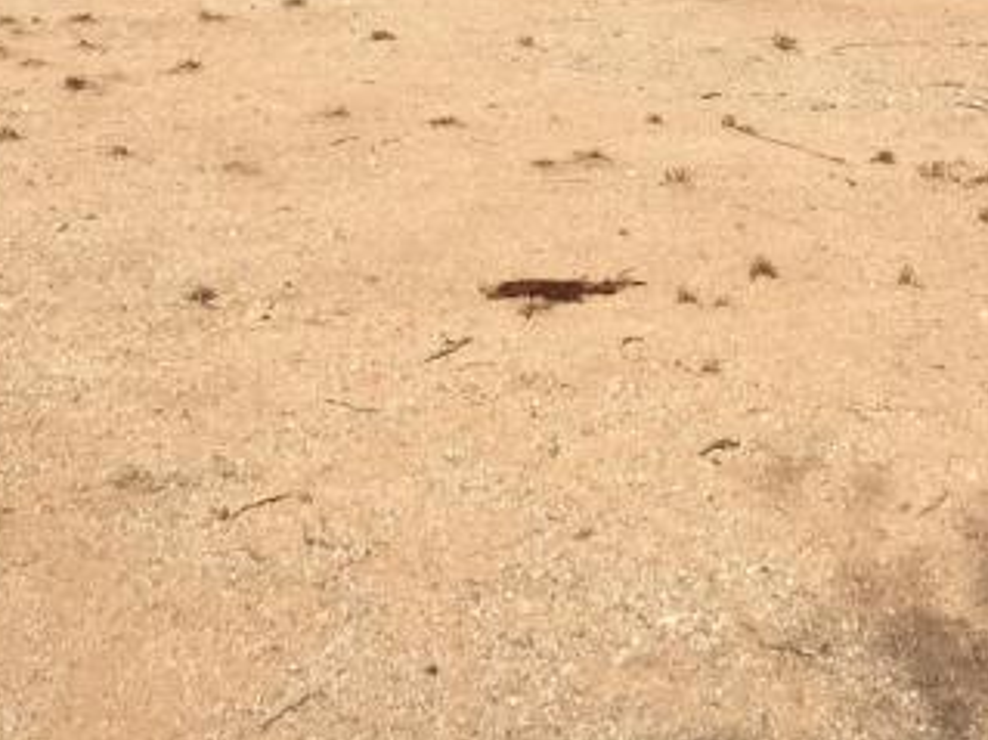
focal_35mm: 93
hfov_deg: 20.9
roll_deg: -0.7
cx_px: 746
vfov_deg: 14.6
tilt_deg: +2.1
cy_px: -433
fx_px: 2653
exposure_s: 1/2331
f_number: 2.2
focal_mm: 4.15
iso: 25
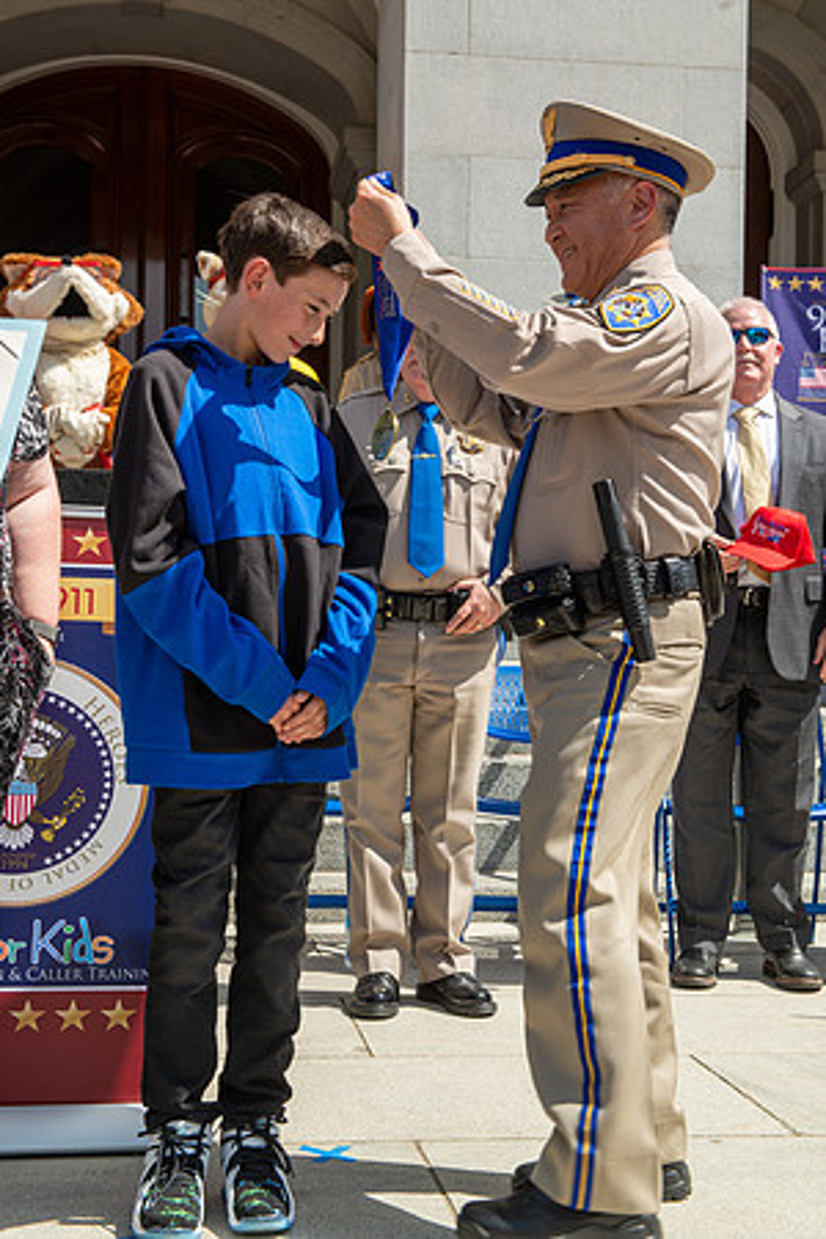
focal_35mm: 52
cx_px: 413
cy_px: 620
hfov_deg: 26.0
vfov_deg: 38.2
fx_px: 1790
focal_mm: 52
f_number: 8
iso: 100
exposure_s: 1/160
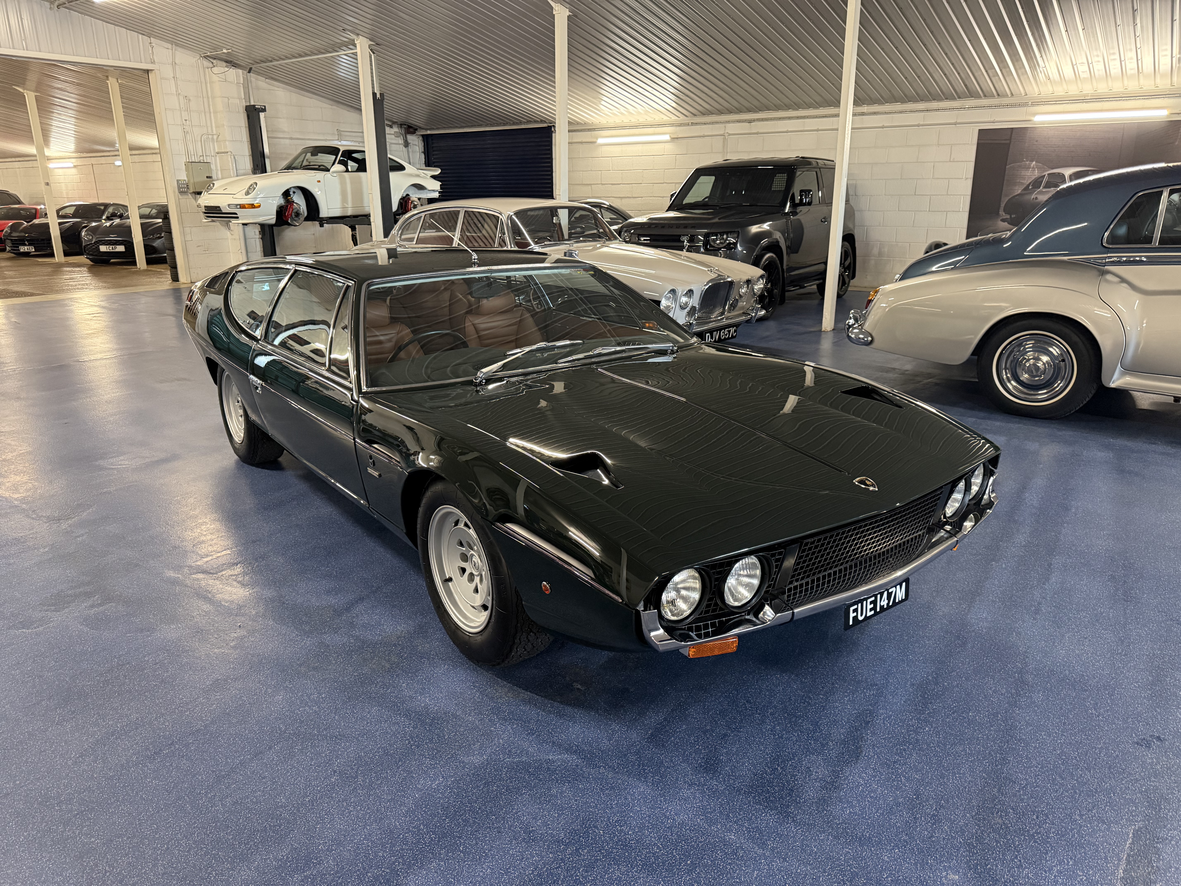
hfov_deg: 71.6
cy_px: 443
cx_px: 590
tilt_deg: -16.3
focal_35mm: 24
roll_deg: -0.2
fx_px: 819
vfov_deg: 56.8
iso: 500
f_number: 1.78
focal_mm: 6.76
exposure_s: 1/50
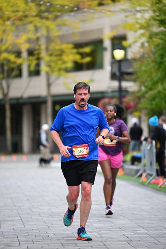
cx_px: 83
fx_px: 1382
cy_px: 124
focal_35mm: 200
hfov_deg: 6.9
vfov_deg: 10.3
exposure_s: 1/2000
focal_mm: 200
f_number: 2.8
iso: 640
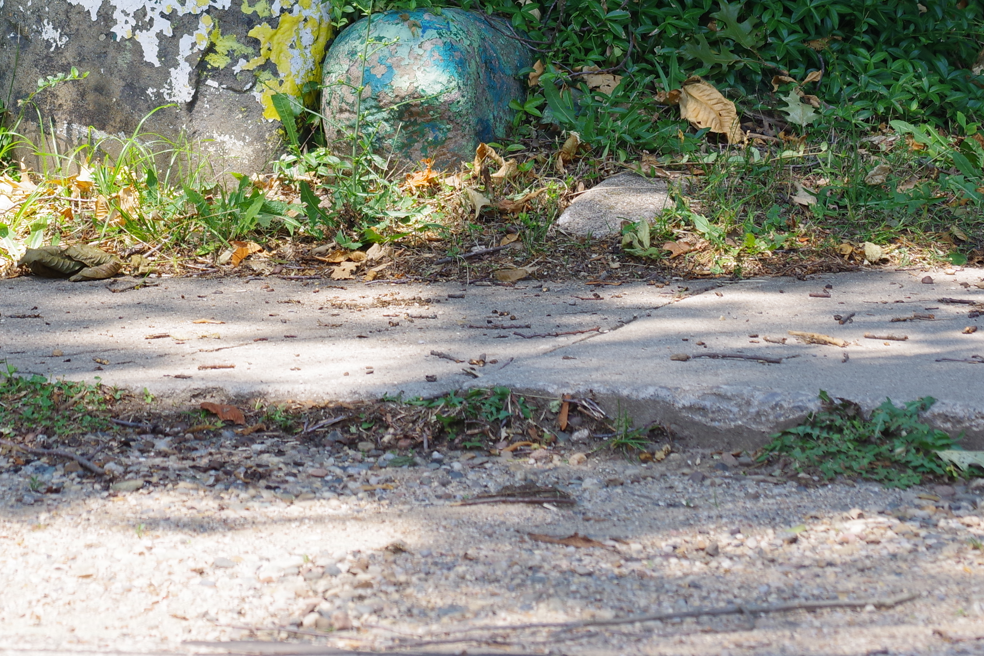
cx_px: 187
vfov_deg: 4.0
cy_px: -14
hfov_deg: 6.0
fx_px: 9457
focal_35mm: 346
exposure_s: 1/160
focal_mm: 108
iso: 200
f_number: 7.1
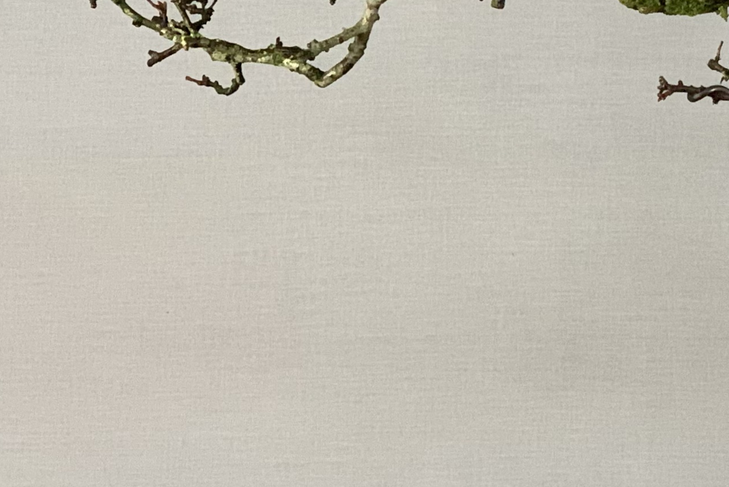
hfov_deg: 12.0
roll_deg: -1.3
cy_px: 59
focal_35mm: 168
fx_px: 3402
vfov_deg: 8.2
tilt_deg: +8.1
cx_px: 842
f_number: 2.4
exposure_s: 1/50
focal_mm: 6
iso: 160
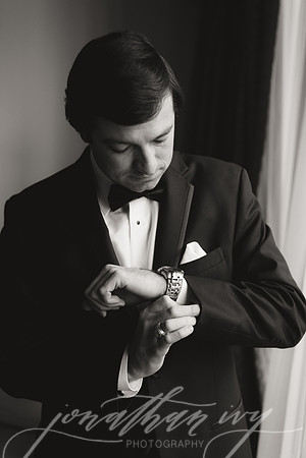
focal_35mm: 50
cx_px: 153
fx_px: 637
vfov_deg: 39.6
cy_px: 229
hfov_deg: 27.0
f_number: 2.5
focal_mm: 50
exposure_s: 1/400
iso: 1600
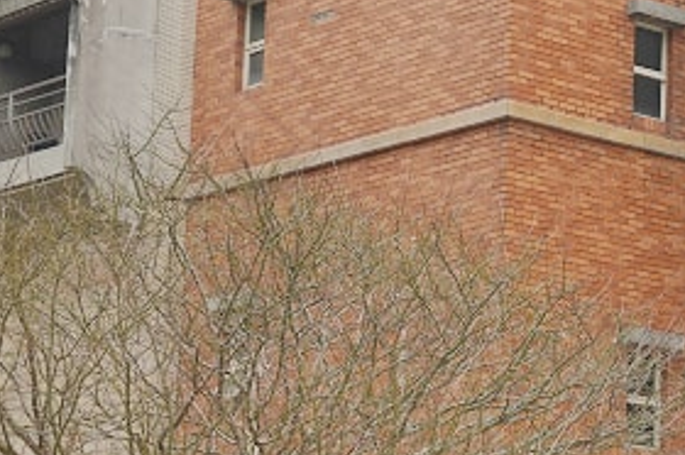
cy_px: 274
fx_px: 2528
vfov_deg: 10.3
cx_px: 1140
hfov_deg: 14.1
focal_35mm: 133
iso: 100
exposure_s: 1/100
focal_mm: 31
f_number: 5
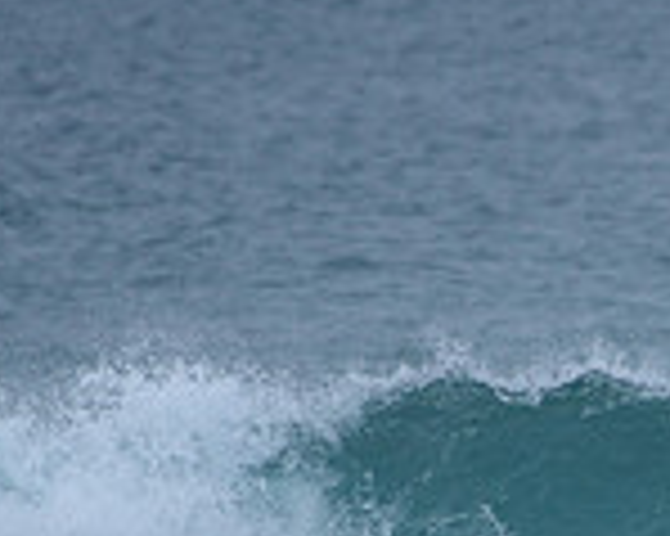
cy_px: 772
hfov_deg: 1.1
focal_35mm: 1826
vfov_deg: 0.8
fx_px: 36185
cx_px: 733
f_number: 5.6
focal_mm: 500
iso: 450
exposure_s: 1/2000
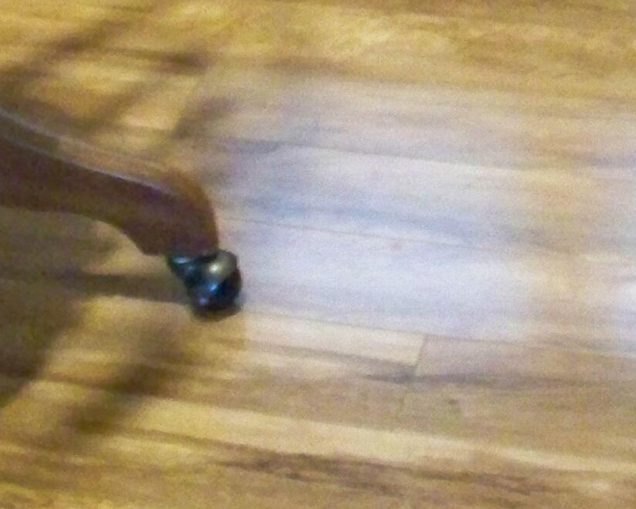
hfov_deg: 16.4
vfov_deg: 13.1
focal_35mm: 117
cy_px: 55
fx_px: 2203
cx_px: 429
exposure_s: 1/30
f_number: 2.8
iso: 1250
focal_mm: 5.85
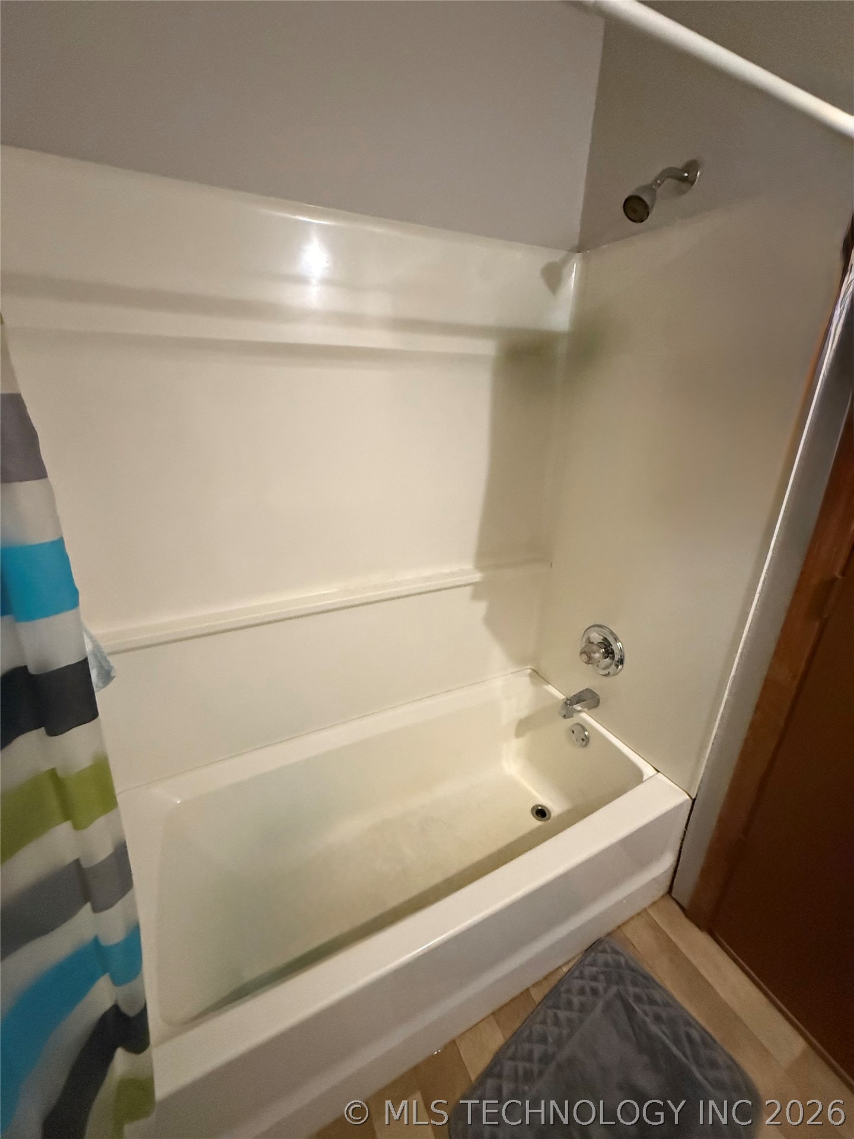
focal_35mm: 14
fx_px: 461
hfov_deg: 85.7
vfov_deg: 102.1
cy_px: 570
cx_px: 427
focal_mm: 2.22
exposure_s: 1/60
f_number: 2.2
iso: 1000
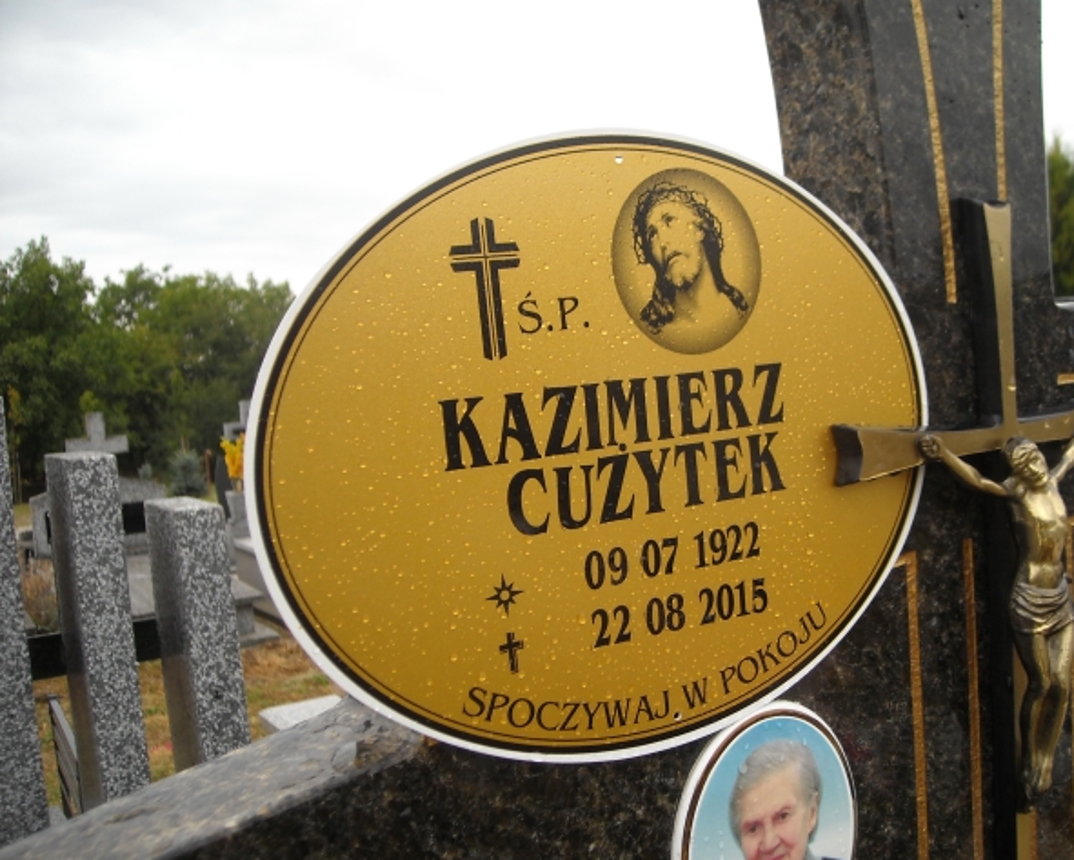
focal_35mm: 37
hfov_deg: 49.0
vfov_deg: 40.1
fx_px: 1176
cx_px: 578
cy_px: 425
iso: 64
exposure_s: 1/168
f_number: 2.8
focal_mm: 5.7
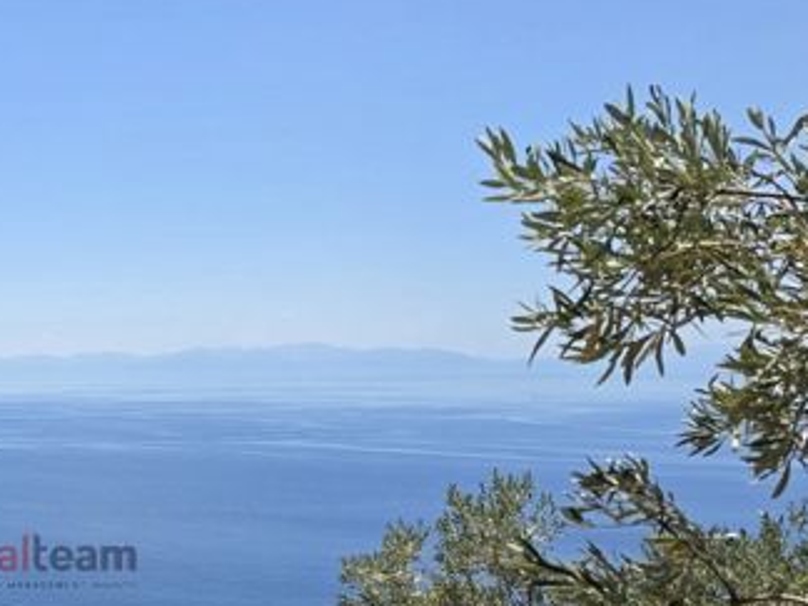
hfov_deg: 34.4
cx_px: -16
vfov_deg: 28.7
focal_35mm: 50
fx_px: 1167
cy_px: 441
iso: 50
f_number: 1.4
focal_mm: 6.5
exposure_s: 1/7939
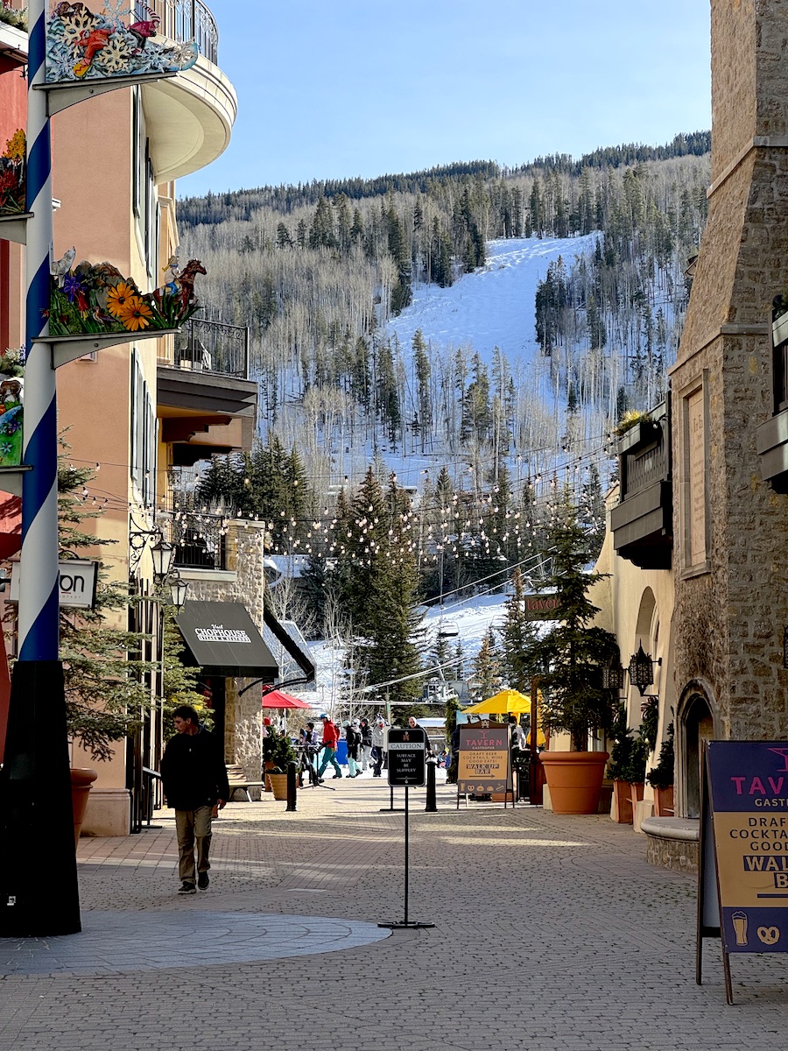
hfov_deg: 19.1
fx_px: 2337
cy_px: 526
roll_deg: +0.6
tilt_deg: +5.5
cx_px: 394
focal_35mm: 77
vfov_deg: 25.3
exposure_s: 1/357
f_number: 2.8
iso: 25
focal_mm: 9
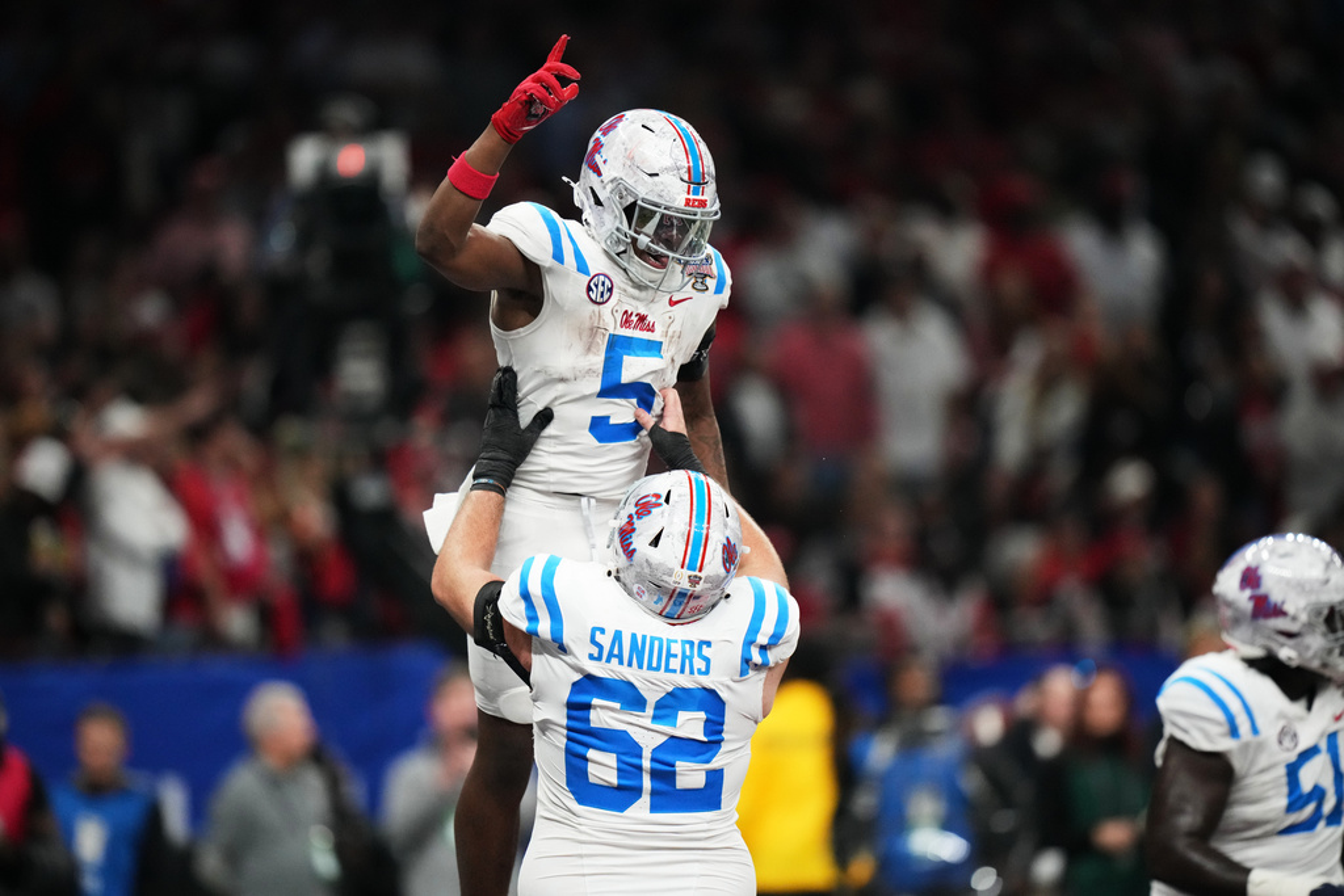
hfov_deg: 5.2
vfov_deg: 3.4
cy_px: 448
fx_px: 14934
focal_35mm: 400
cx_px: 672
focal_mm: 400
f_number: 2.8
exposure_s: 1/3200
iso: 5000
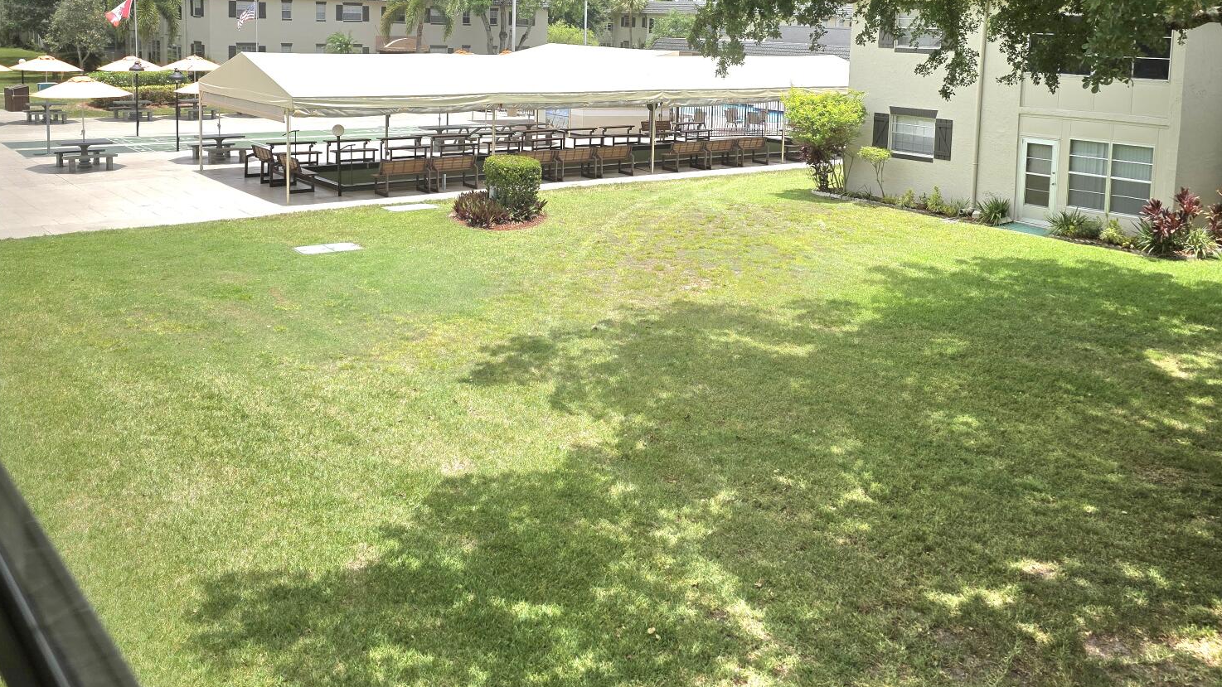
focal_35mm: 34
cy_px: 131
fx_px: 1102
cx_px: 604
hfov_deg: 58.0
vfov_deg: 33.6
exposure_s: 1/10000
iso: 80
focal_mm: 6.3
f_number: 1.7
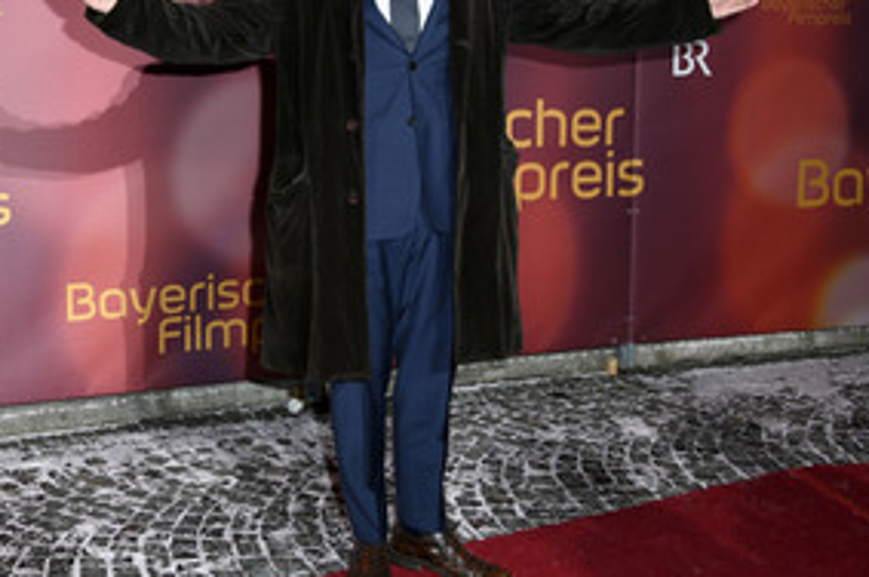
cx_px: 278
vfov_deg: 26.3
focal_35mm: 51
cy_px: 215
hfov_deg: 38.4
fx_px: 1230
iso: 500
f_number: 6.3
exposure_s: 1/160
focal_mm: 32
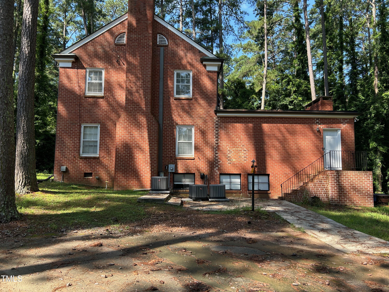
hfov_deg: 67.3
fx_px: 292
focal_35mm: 26
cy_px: 146
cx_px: 194
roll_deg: -0.8
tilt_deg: +6.1
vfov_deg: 53.1
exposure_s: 1/674
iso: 50
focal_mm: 5.7
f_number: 1.5
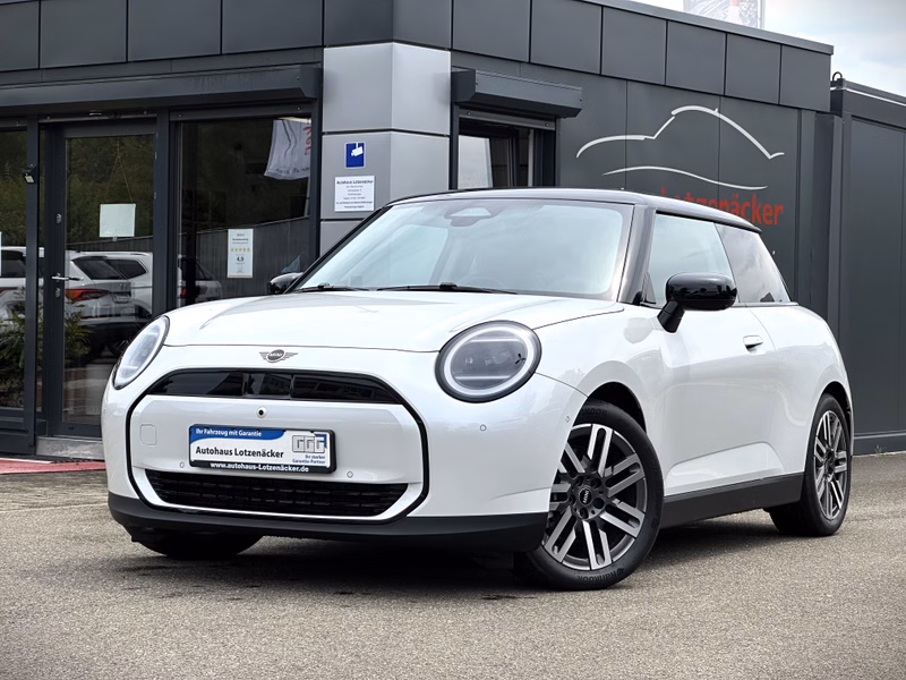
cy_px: 340
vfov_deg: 19.1
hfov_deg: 25.3
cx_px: 453
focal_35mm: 77
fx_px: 2015
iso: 32
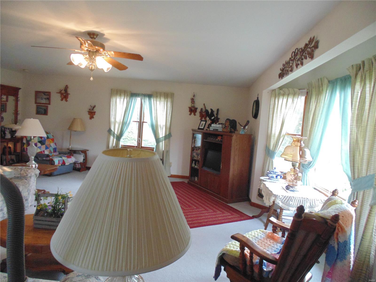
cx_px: 188
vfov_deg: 61.1
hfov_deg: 76.4
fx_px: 239
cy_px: 141
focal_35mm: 22
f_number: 3.1
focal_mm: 4
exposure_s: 1/60
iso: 400
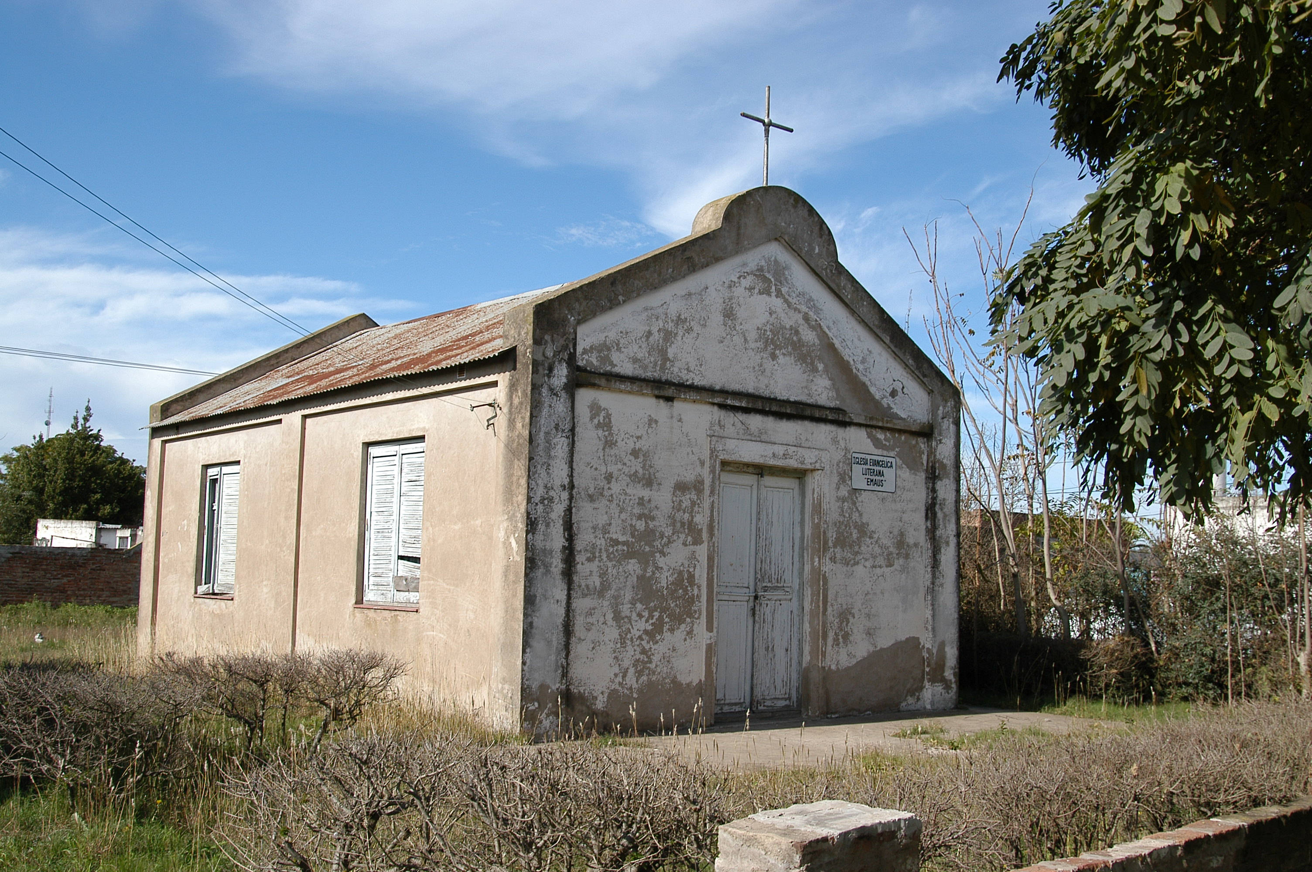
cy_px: 436
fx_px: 1311
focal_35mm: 36
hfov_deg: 53.2
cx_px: 656
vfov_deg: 36.8
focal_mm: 24
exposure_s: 1/320
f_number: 9
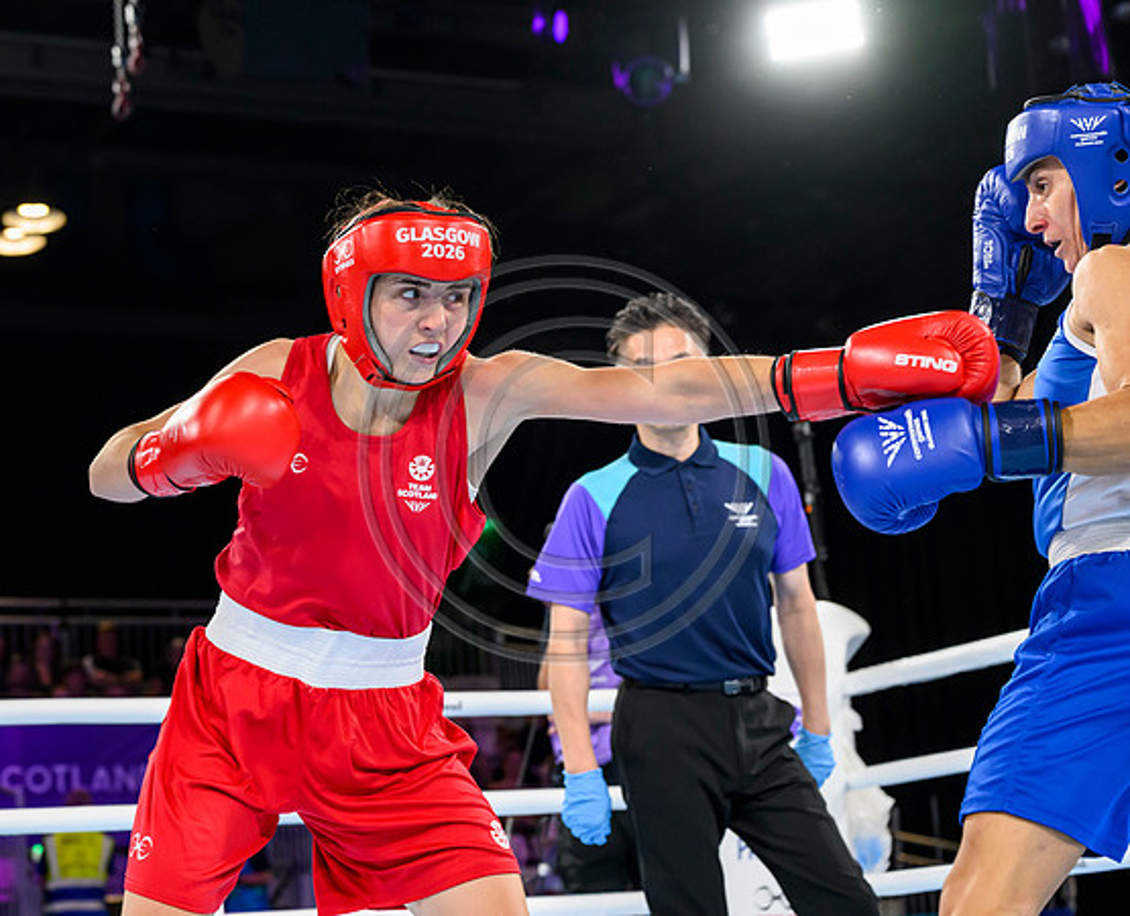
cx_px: 340
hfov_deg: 24.8
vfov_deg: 20.4
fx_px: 2546
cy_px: 389
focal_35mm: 76
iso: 2000
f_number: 3.5
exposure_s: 1/1250
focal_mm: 58
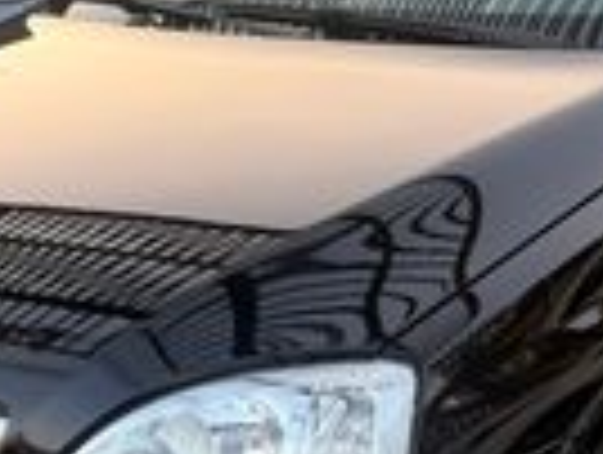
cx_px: 360
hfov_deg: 23.2
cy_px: 261
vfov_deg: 17.6
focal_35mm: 84
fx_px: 1466
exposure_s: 1/243
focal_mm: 6.76
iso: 80
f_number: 1.78
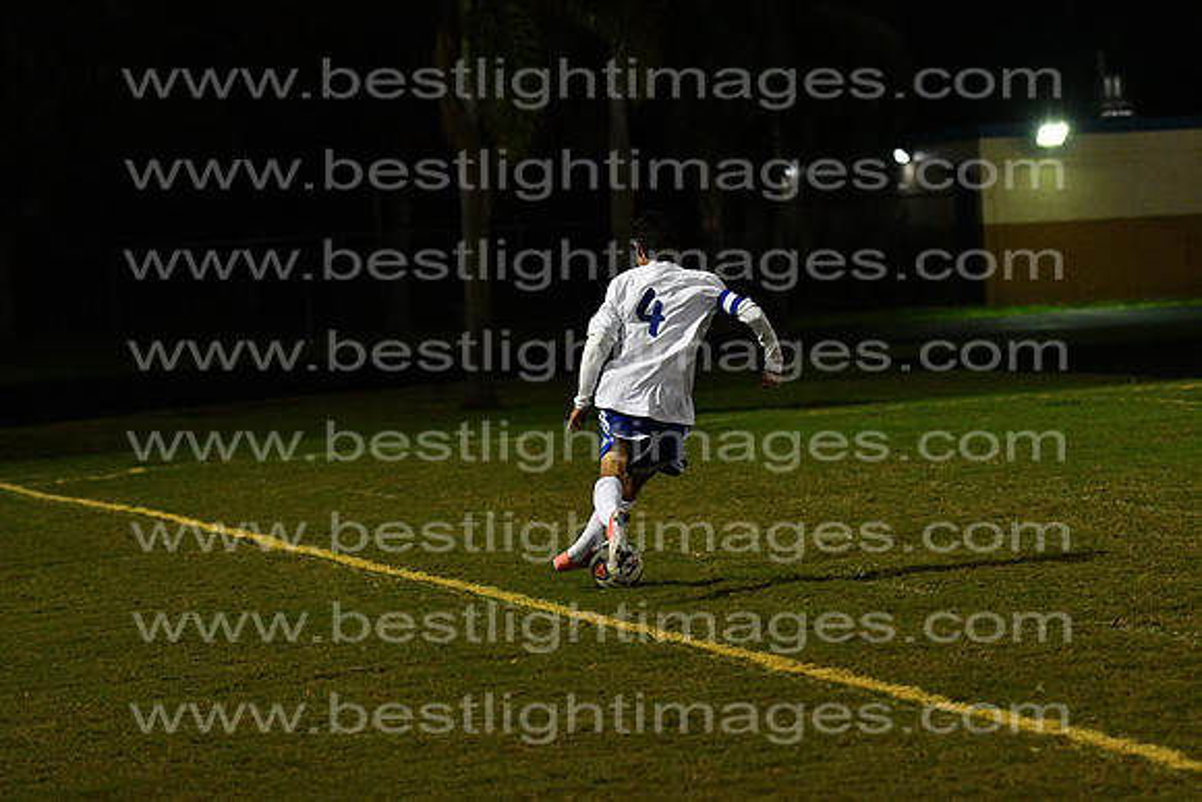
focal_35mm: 142
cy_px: 401
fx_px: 4759
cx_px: 601
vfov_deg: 9.6
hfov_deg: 14.4
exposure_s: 1/1250
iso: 6400
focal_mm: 95
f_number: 4
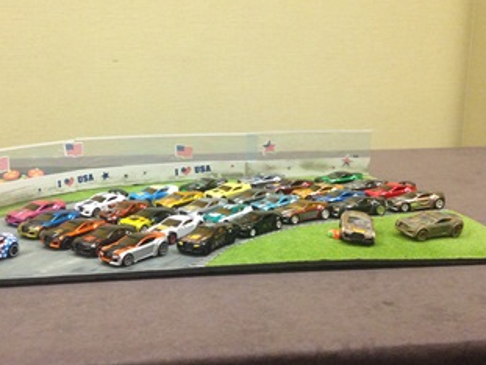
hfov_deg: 39.4
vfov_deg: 30.3
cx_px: 193
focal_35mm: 48
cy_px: 173
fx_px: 675
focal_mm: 4.12
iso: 250
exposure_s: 1/20
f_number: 2.4
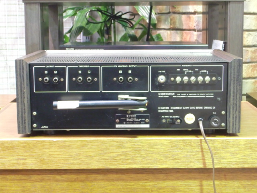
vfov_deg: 18.7
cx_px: 128
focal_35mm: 79
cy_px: 96
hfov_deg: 24.7
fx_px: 587
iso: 400
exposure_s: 1/4
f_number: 4.6
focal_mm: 13.9
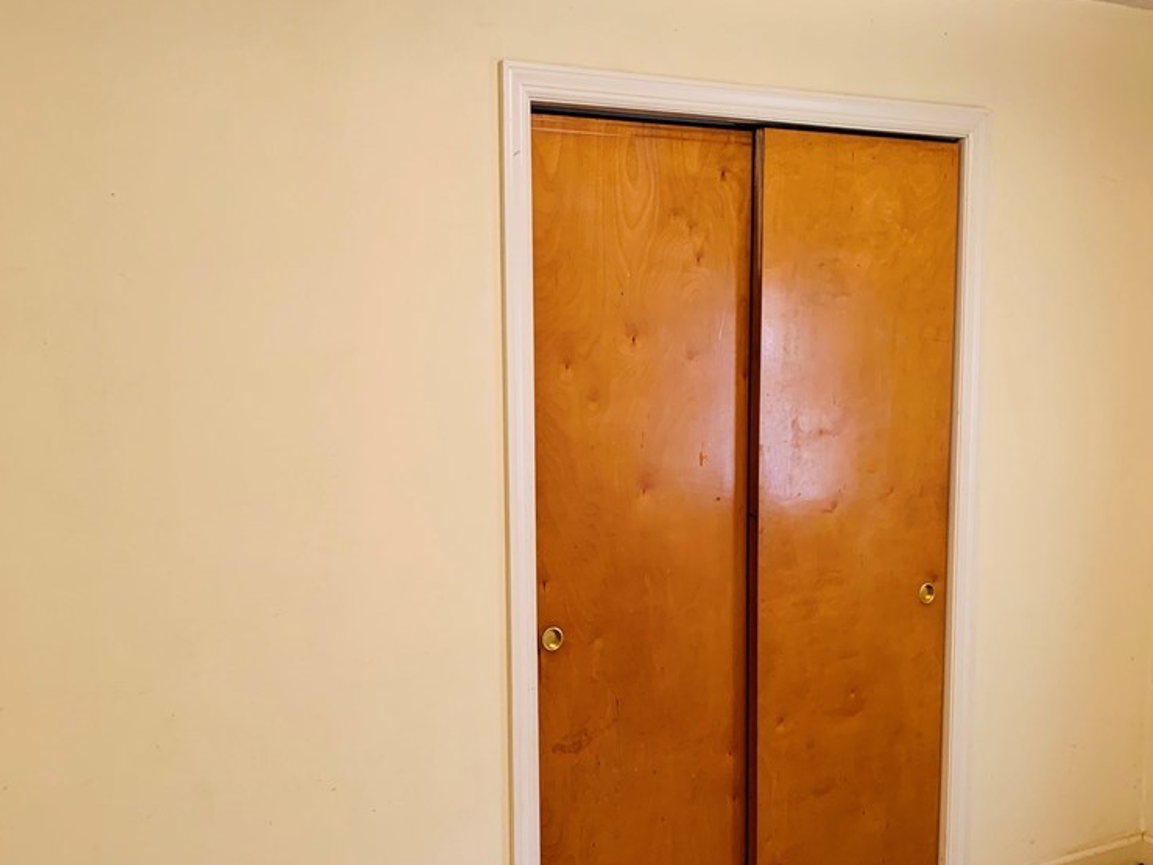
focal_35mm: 36
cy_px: 555
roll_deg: +0.9
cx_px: 525
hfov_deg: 51.3
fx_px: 1199
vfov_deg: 39.3
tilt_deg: -6.4
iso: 200
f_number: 1.8
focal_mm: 4.25
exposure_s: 1/60
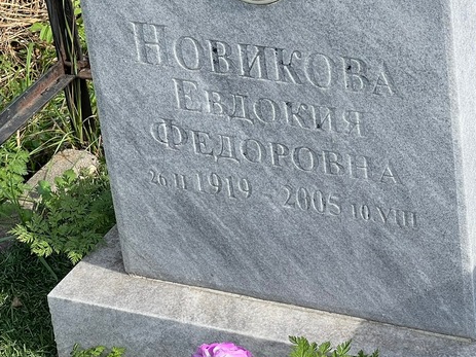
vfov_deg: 11.1
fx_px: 1828
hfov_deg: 14.8
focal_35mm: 133
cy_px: 144
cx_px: 288
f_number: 2.8
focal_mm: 9
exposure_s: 1/203
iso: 25
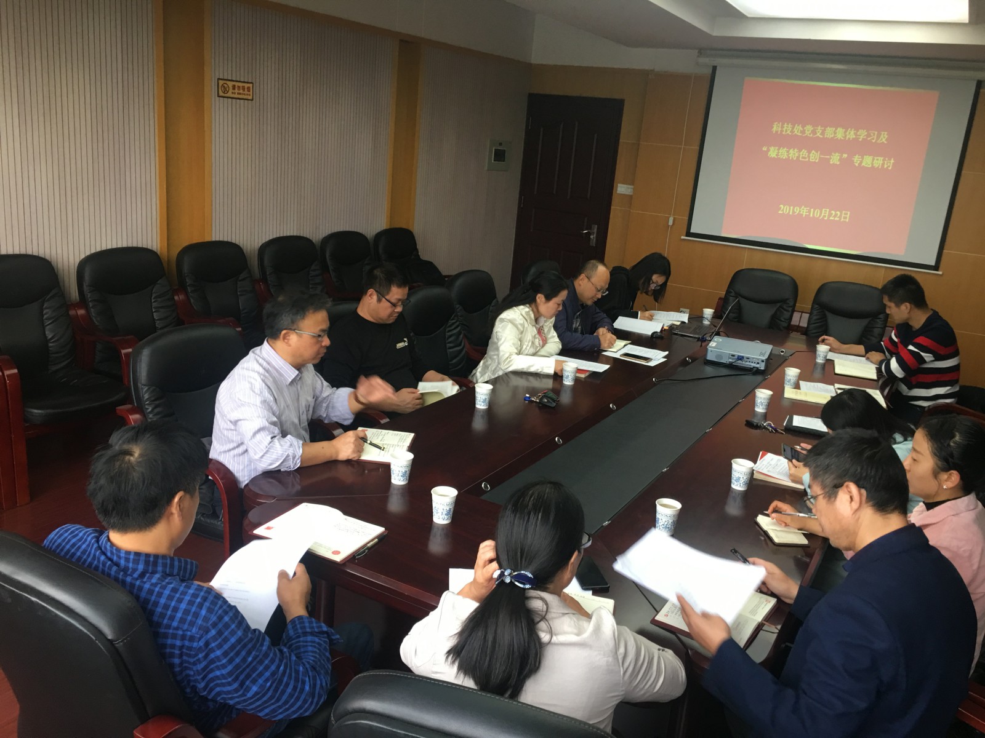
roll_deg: -6.1
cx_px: 492
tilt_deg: -13.0
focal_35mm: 29
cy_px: 369
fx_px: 825
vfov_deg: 48.2
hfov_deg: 61.7
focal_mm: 4.15
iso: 50
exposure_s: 1/17
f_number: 2.2
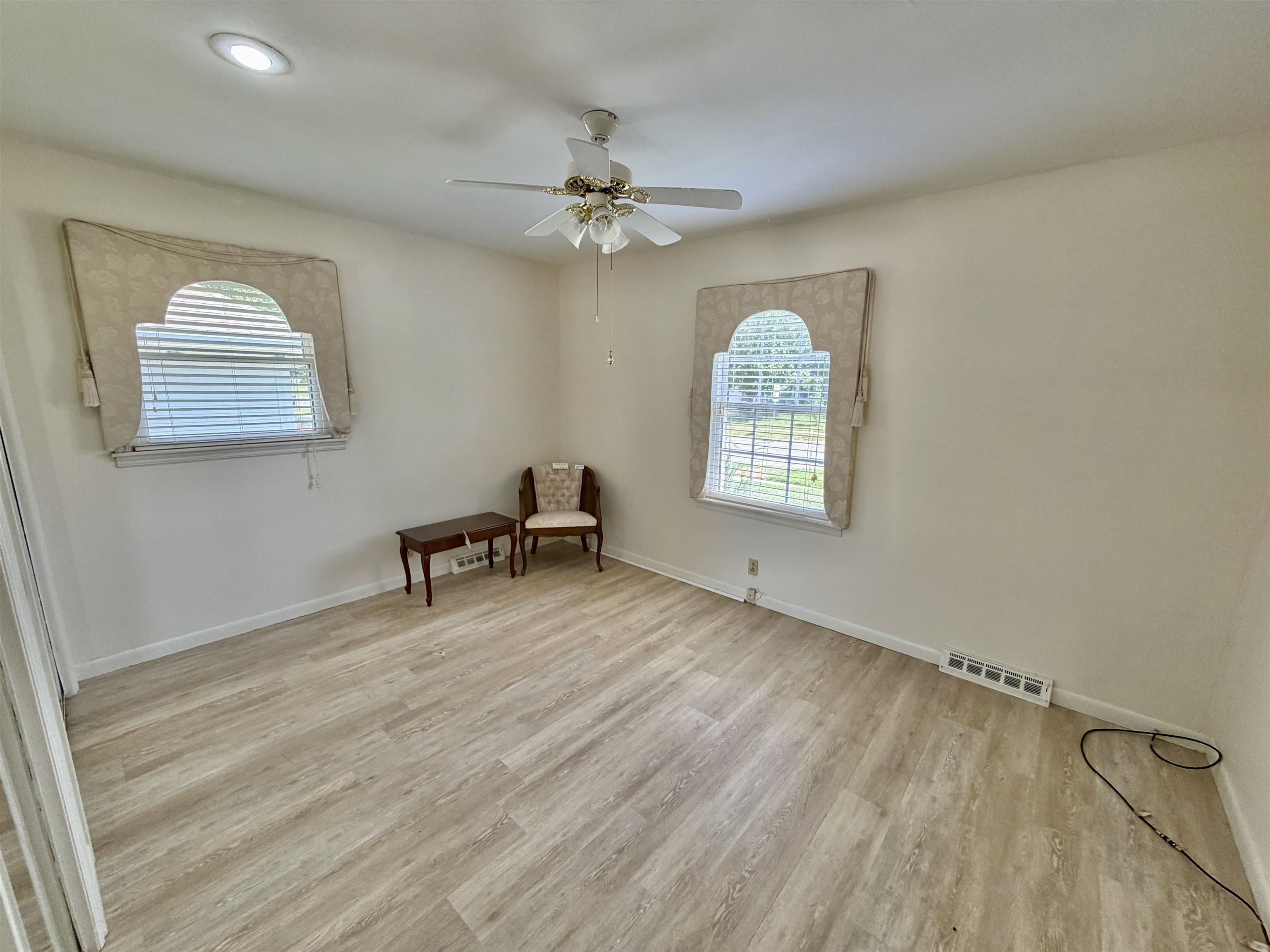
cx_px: 635
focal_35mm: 14
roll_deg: -0.8
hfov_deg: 102.1
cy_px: 476
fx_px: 514
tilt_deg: -10.9
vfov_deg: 85.7
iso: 200
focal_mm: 2.22
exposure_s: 1/120
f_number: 2.2
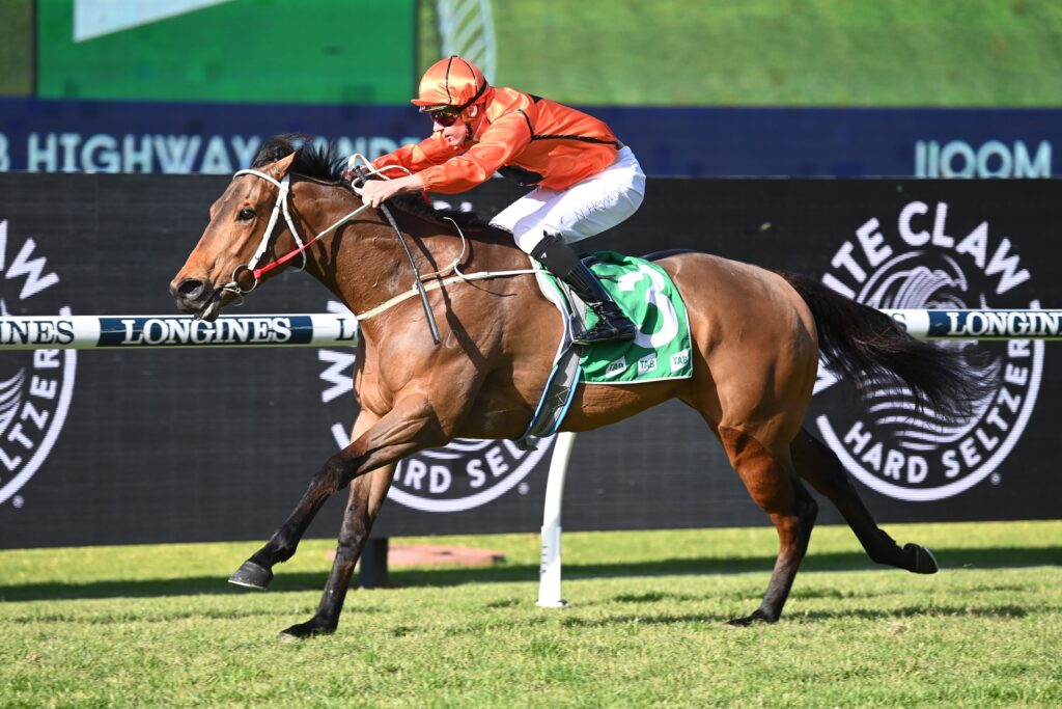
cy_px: 354
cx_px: 531
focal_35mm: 260
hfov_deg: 7.9
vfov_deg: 5.3
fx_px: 7671
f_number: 5.6
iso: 720
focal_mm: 260
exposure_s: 1/1600
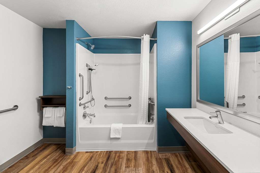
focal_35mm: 14
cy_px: 86
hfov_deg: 104.3
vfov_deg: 81.2
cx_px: 130
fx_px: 101
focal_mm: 14
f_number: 8
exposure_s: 1/5
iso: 400
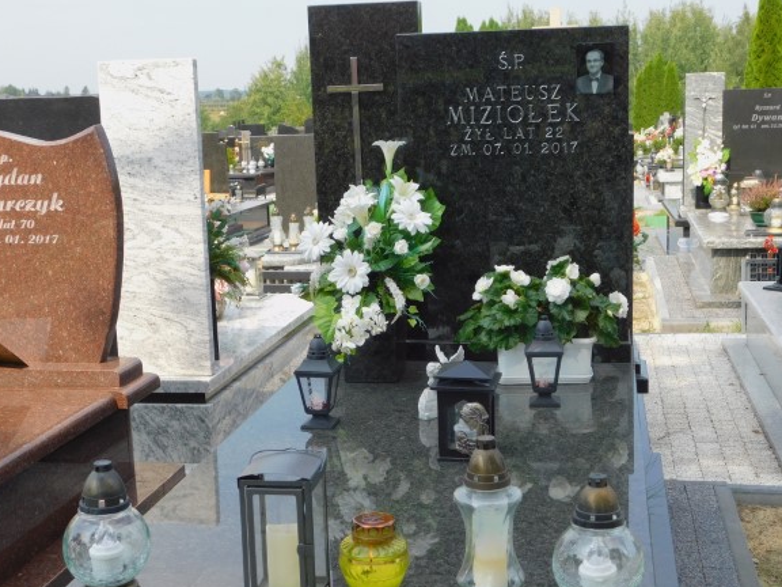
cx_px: 415
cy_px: 300
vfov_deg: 29.1
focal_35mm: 50
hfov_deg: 38.2
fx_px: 1130
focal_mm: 8
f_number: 3.7
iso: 125
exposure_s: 1/500
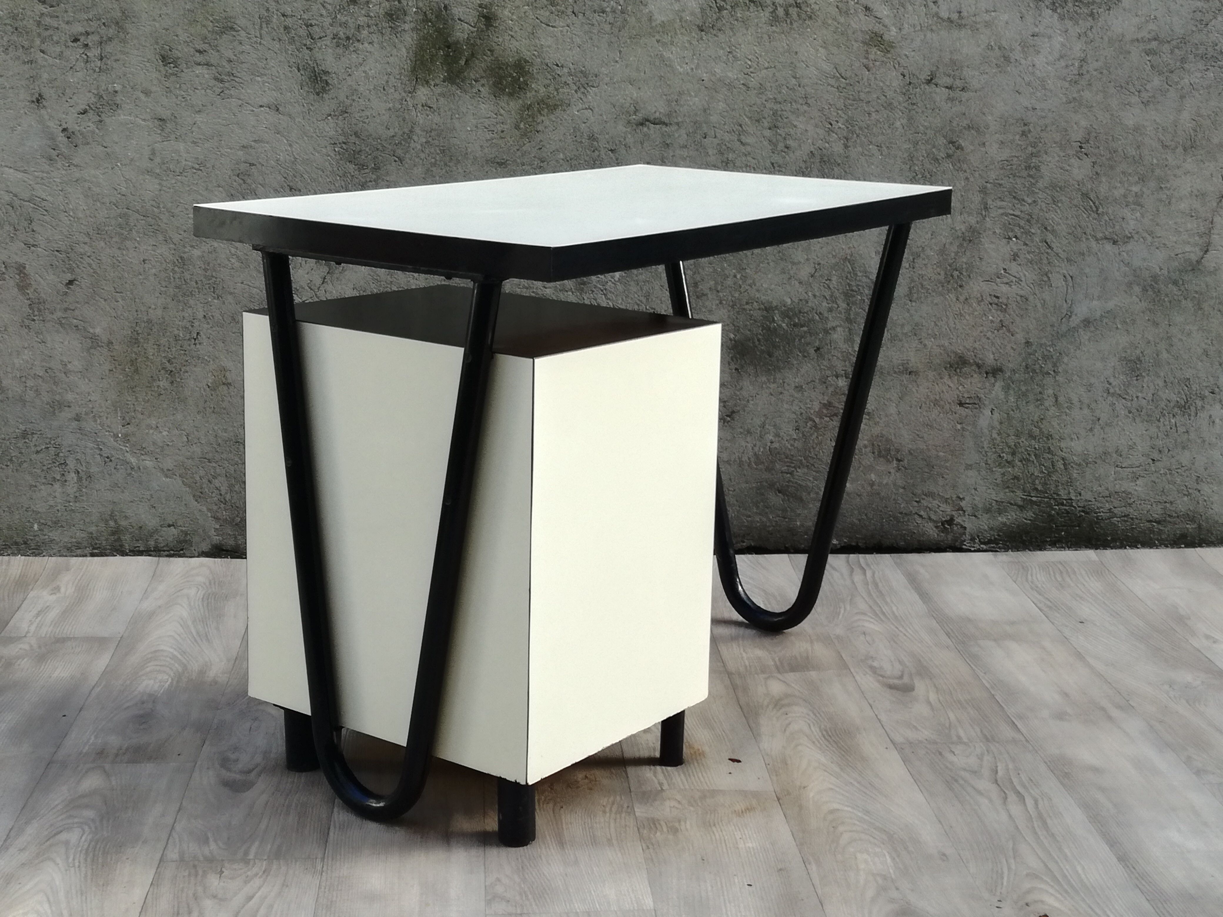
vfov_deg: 51.4
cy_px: 458
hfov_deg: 65.3
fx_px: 954
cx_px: 612
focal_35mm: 27
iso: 80
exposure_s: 1/120
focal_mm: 3.79
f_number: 2
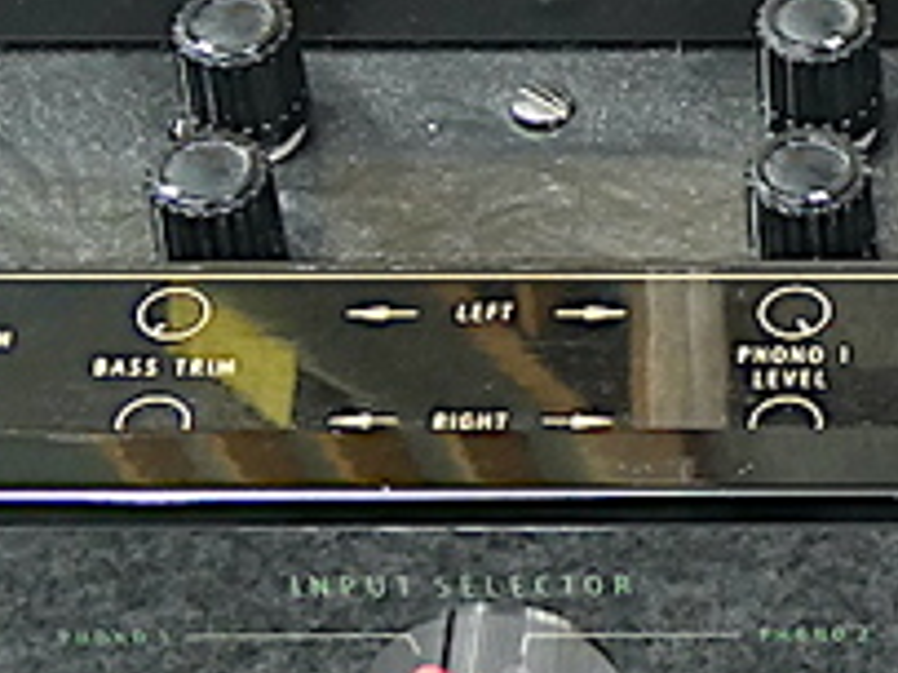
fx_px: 5393
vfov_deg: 7.1
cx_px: 1278
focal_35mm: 208
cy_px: 97
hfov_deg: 9.3
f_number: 3.9
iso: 200
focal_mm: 7.8
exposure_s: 1/2
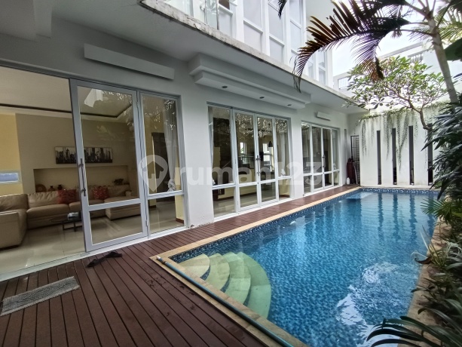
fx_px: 200
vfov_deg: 81.8
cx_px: 231
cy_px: 174
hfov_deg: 98.2
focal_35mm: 15
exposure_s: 1/173
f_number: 2.2
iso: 58
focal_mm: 1.65
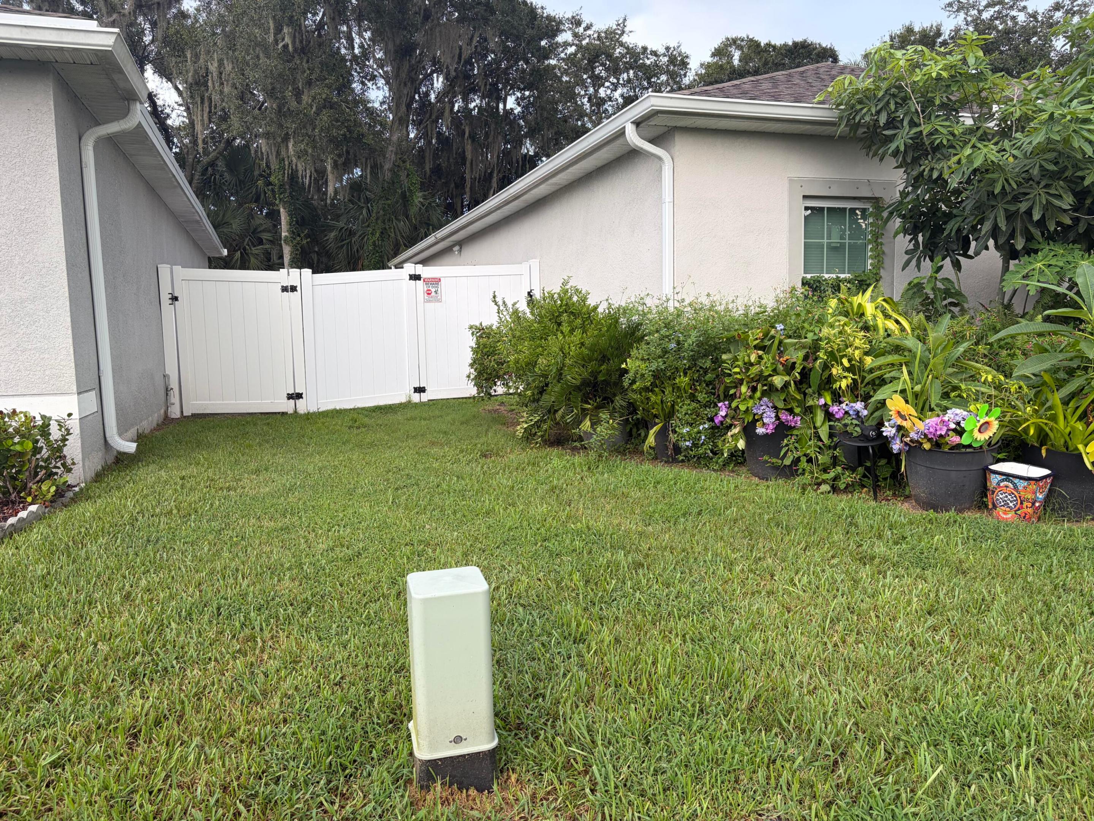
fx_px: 822
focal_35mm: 26
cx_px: 547
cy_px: 410
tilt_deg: -5.3
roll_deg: +2.2
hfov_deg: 67.3
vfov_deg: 53.1
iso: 50
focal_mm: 5.96
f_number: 1.6
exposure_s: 1/552
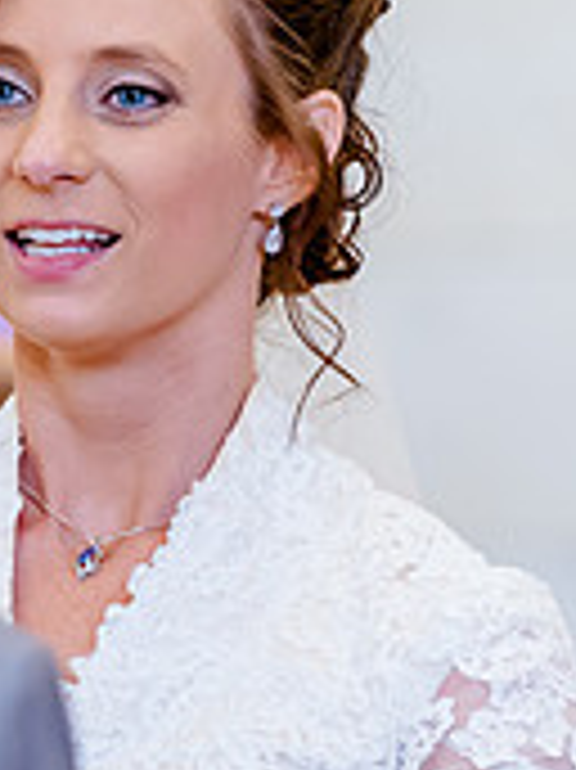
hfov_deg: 3.2
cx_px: -86
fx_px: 10152
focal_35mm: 457
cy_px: 387
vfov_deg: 4.3
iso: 2000
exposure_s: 1/500
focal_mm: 140
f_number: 2.8
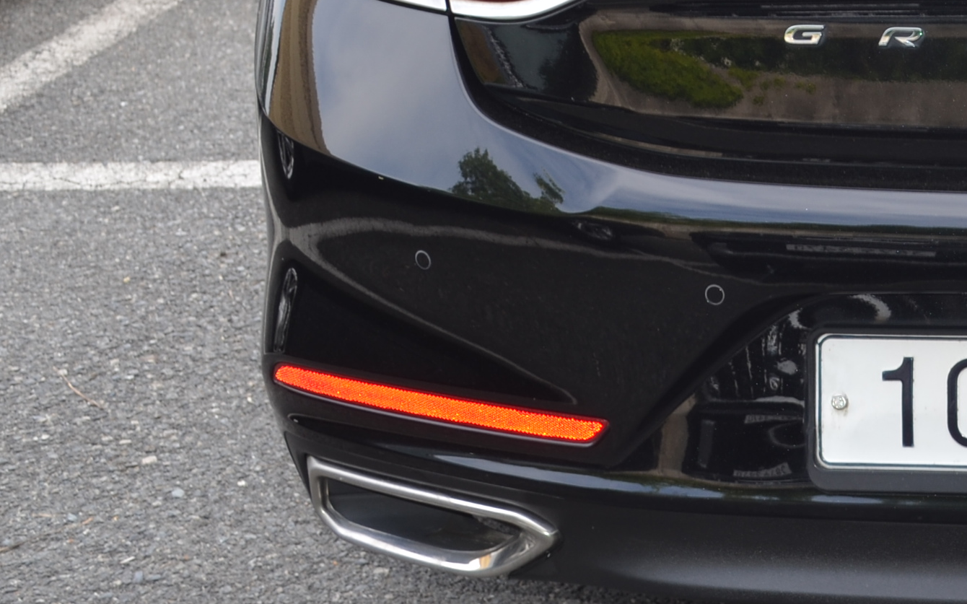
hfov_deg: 19.7
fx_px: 2661
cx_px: 1074
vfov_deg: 12.8
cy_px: 43
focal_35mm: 101
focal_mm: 24
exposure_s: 1/100
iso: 100
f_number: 5.6
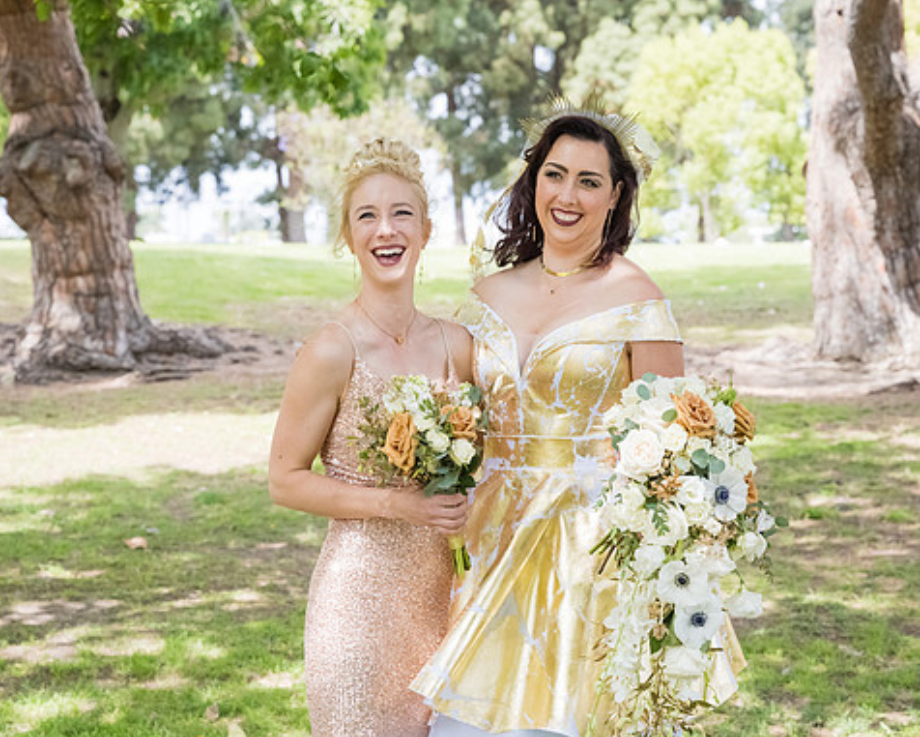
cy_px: 372
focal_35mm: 80
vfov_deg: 19.2
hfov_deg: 23.8
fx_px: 2179
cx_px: 477
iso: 1250
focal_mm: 70
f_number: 5.6
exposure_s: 1/1600
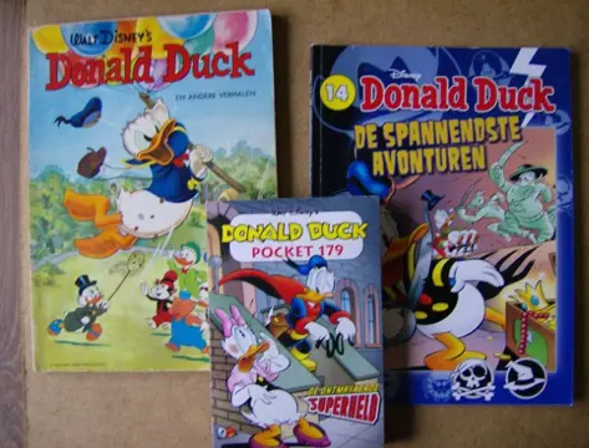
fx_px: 616
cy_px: 224
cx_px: 294
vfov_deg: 40.0
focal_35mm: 36
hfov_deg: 51.1
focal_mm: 6
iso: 200
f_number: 2.8
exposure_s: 1/22.5
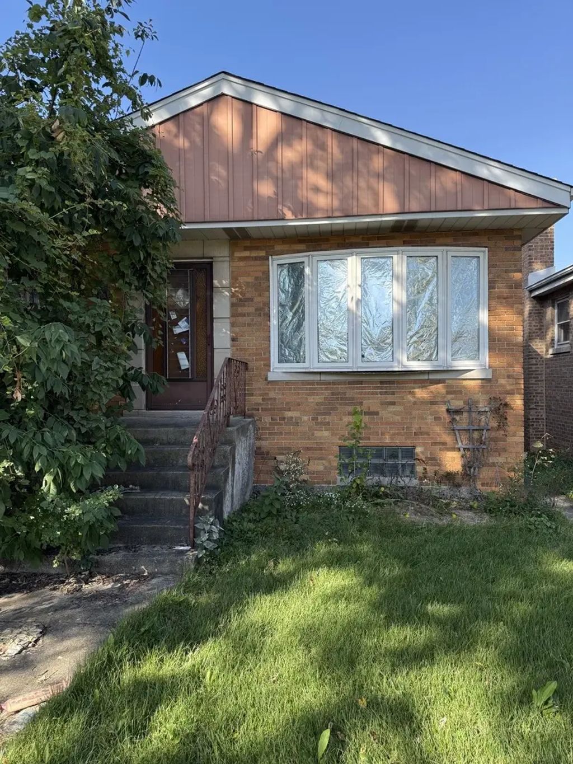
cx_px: 286
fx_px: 530
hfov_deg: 56.8
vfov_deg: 71.6
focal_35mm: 24
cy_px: 382
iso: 100
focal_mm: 6.76
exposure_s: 1/1361
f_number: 1.78
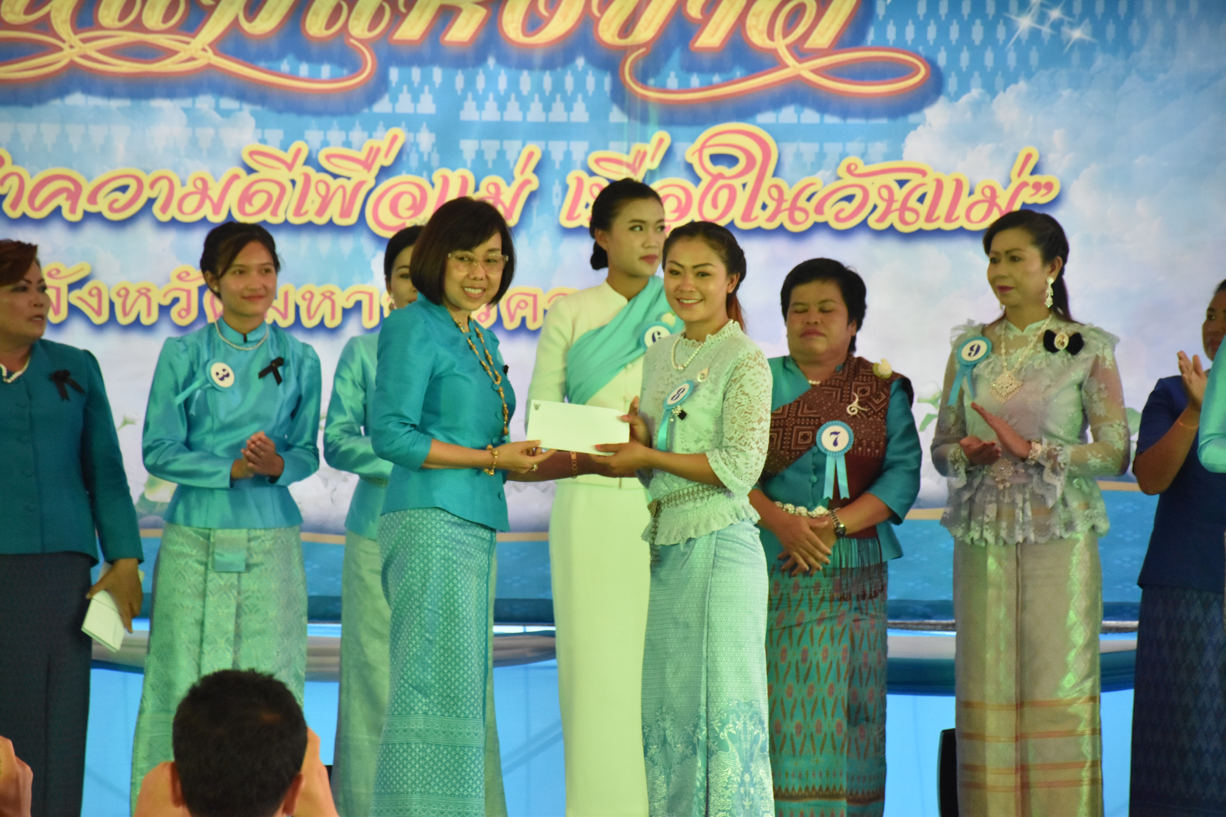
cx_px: 613
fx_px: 6232
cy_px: 408
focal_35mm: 183
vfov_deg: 7.5
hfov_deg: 11.2
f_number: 5.6
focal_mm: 122
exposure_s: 1/640
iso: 2000
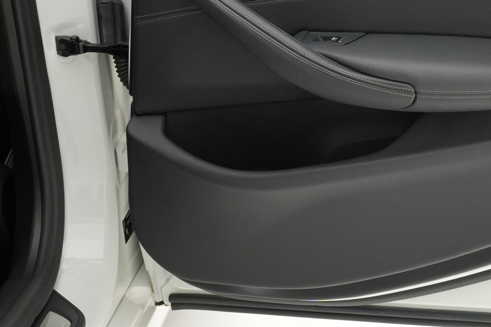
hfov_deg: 19.0
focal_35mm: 105
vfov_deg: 13.0
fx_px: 1430
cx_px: 475
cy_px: 44
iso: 500
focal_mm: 35.3
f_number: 8
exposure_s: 1/40
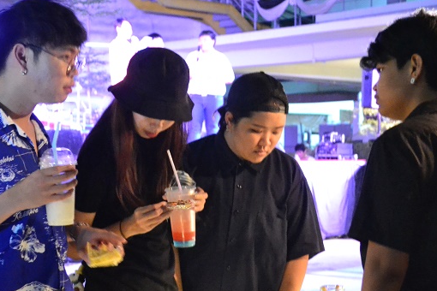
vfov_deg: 17.0
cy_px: 194
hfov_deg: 25.3
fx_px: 971
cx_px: 243
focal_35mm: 80
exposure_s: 1/10
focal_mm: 34
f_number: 5
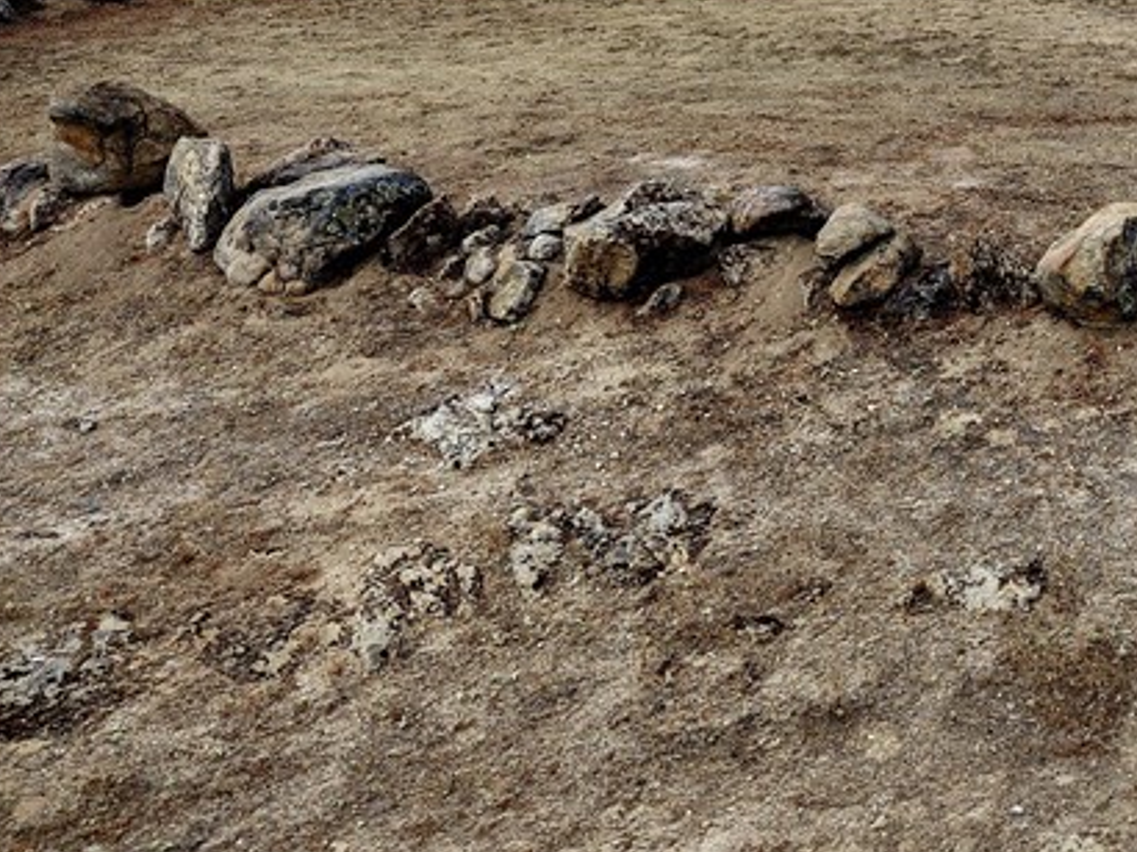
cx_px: 1375
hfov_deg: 28.0
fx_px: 1970
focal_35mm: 60
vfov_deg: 22.7
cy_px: -125
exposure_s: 1/2500
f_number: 1.8
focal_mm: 8.67
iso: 170
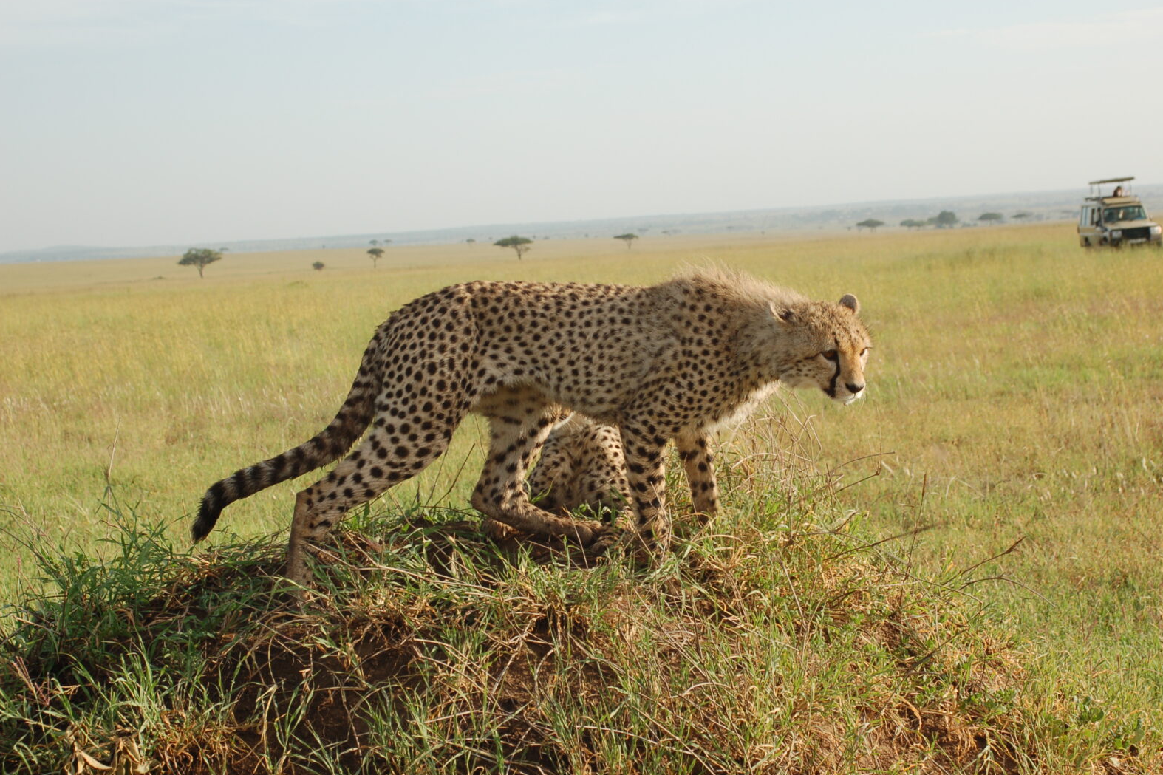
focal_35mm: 64
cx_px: 574
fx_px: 2067
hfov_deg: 31.4
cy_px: 383
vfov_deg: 21.2
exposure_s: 1/250
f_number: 8
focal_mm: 42
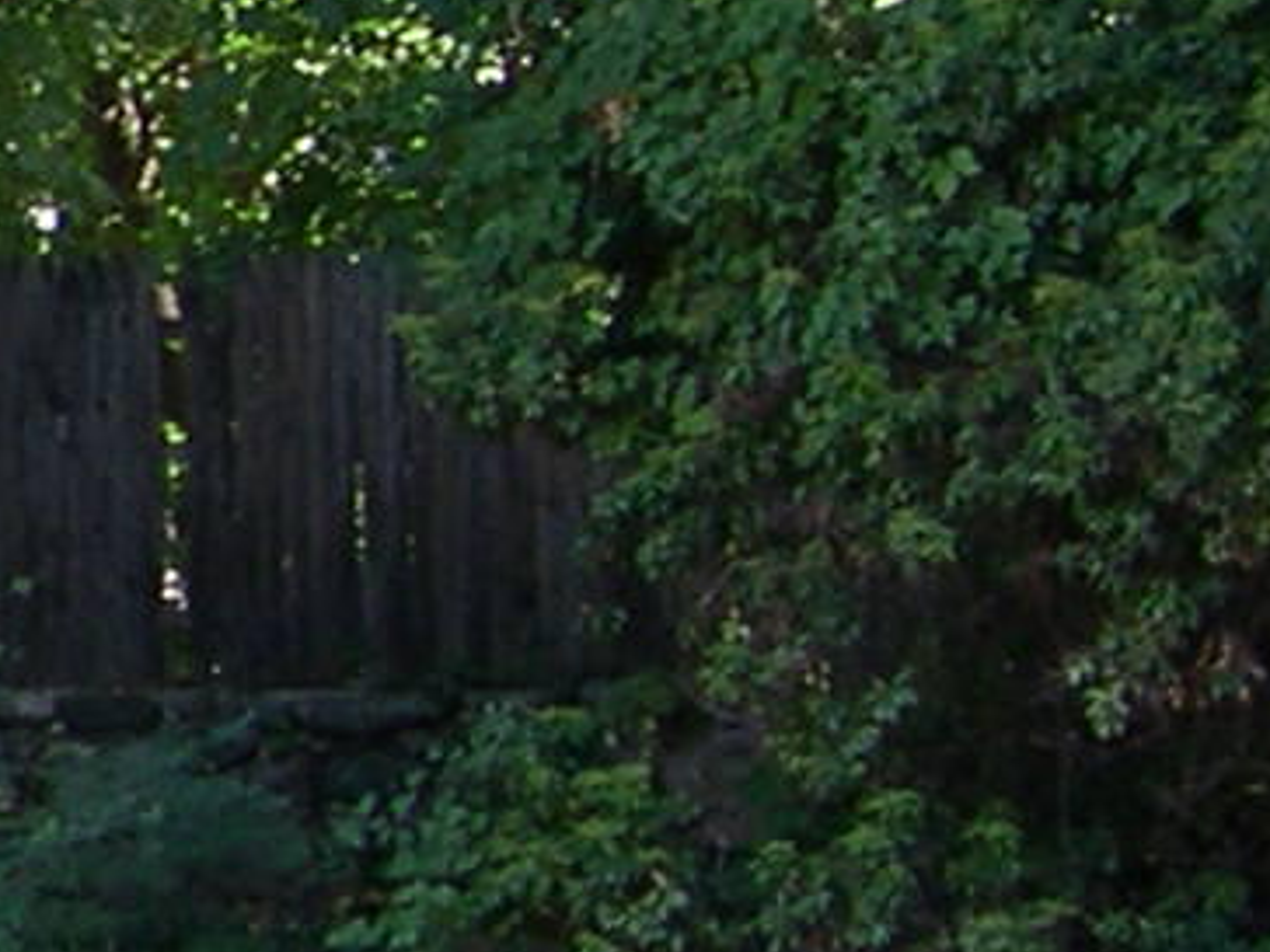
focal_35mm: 237
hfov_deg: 7.4
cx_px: -2488
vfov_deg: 6.2
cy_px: -66
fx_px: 8695
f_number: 2.8
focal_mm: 8
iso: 100
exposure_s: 1/76.3
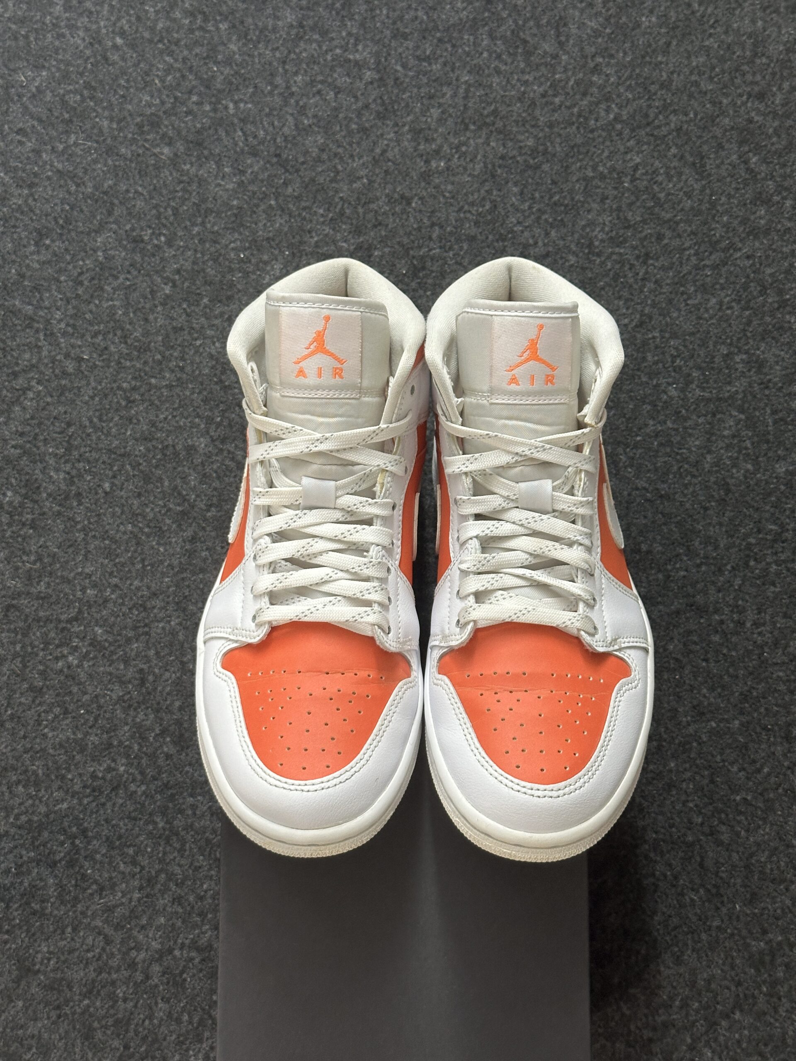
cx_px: 398
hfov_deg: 30.3
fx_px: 1472
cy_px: 530
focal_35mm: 48
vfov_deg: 39.7
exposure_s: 1/34
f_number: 1.78
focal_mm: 6.86
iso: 200
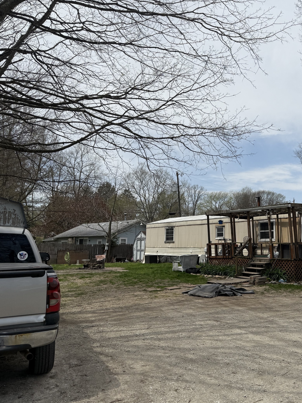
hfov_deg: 41.3
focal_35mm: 33
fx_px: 384
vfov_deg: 55.3
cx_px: 238
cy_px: 207
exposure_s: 1/7353
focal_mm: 6.76
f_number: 1.78
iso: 80
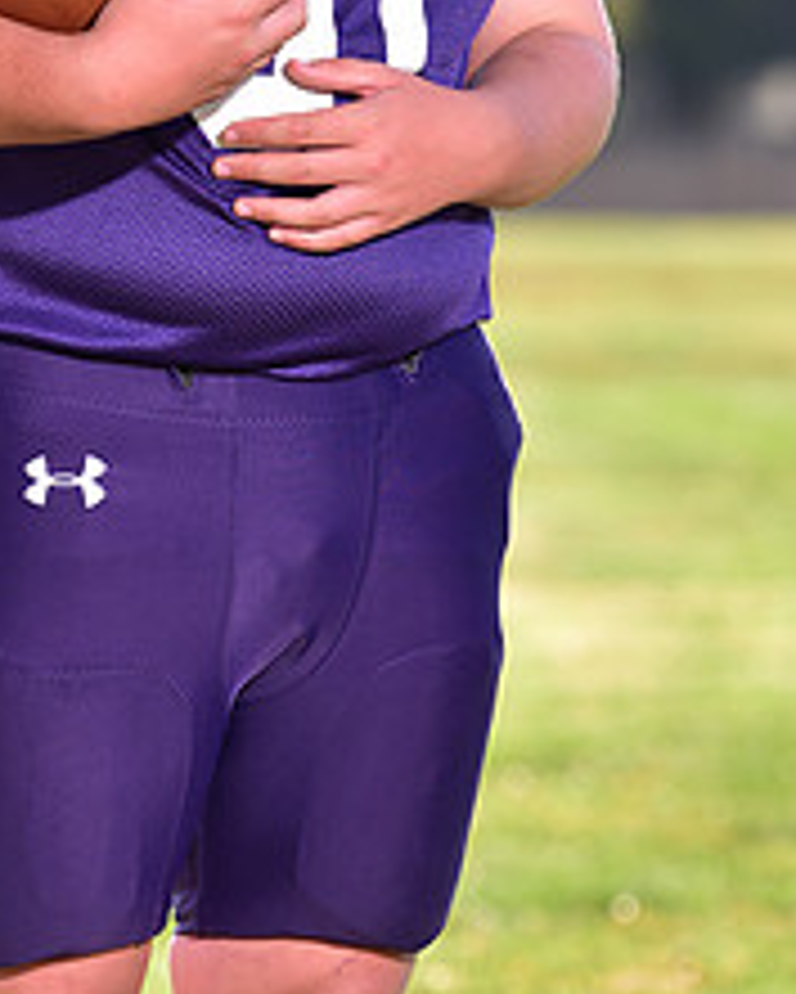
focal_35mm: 493
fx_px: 14508
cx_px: 277
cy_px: -252
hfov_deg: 3.1
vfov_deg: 3.9
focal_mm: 200
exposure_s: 1/250
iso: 100
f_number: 5
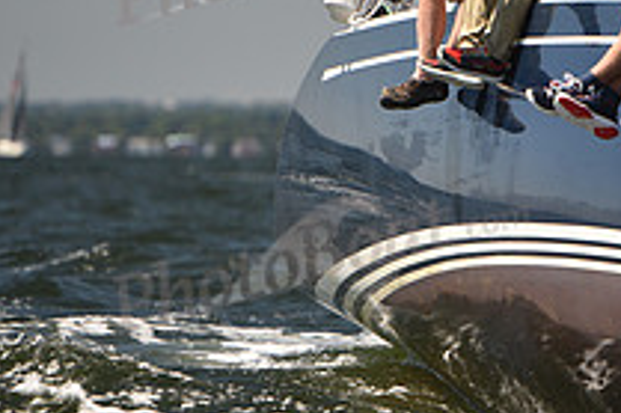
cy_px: 61
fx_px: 9101
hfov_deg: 3.9
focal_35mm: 528
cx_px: 686
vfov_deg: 2.6
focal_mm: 190
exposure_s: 1/1600
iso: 250
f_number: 2.8
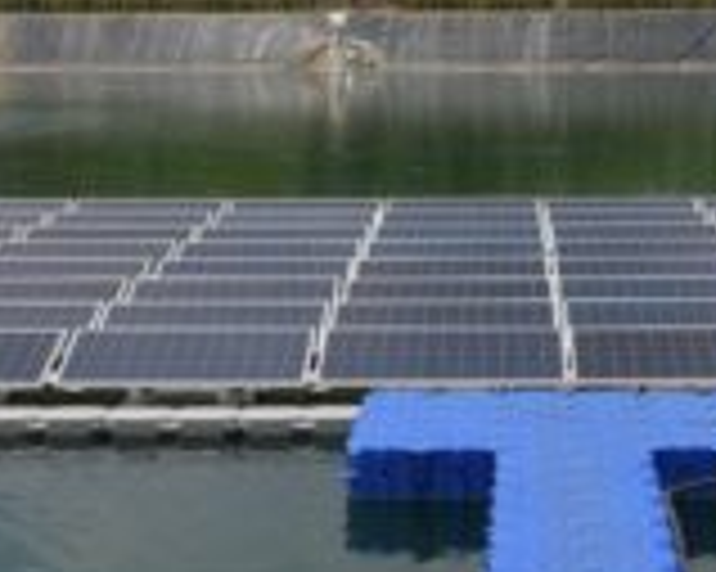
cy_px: -216
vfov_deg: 14.2
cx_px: 477
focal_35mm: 103
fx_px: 2181
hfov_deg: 18.6
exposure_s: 1/125
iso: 200
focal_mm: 24
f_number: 22
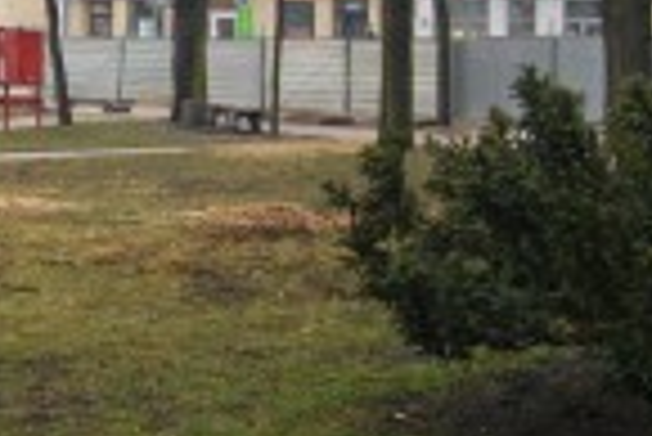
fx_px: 1686
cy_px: 65
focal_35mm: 93
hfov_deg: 20.2
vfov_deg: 14.6
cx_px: -175
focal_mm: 18
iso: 800
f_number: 8
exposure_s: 1/250
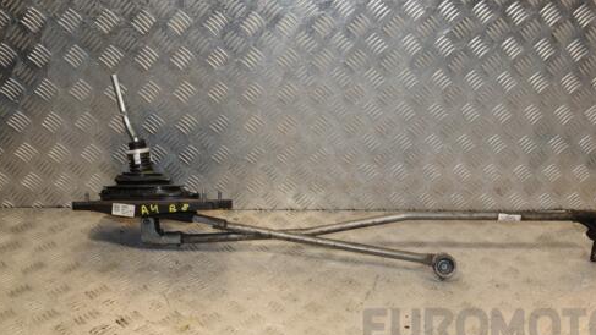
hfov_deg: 49.6
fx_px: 642
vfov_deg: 29.3
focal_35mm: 41
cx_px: 340
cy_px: 164
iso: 800
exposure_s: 1/200
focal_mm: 21
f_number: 6.3
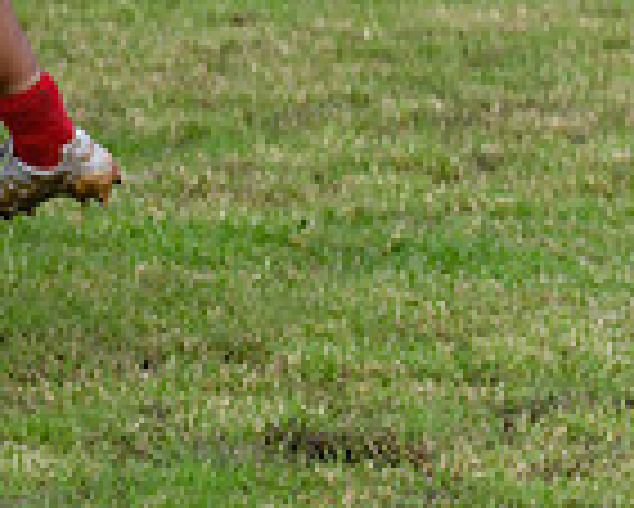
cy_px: -268
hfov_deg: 3.1
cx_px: -489
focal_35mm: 630
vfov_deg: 2.5
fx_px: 11829
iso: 800
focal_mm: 150
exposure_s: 1/2000
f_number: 5
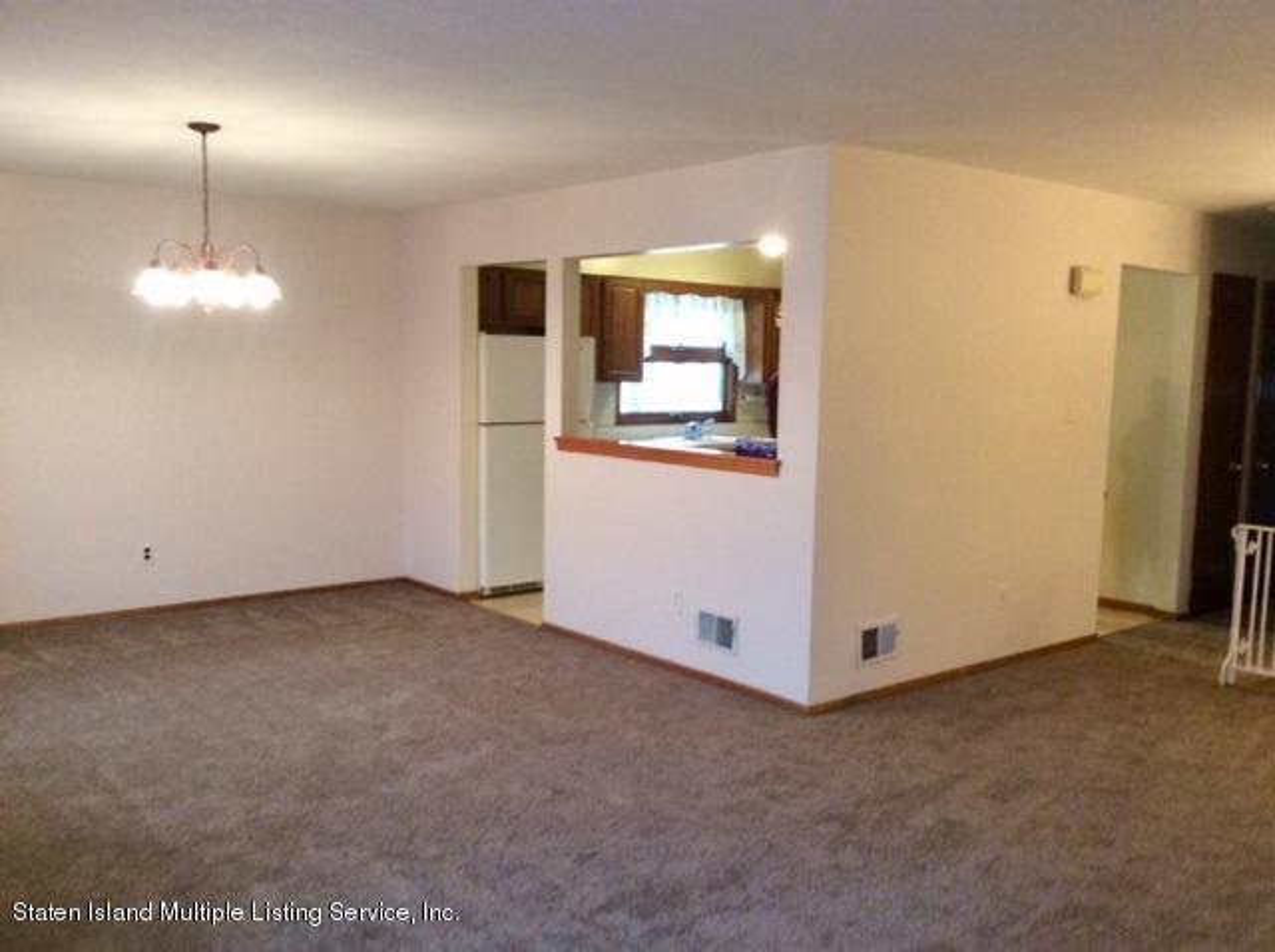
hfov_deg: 56.9
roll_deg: -1.8
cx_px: 638
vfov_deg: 44.1
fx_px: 1177
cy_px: 476
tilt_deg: -8.4
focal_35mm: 32
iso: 125
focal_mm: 3.3
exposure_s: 1/24
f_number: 2.4
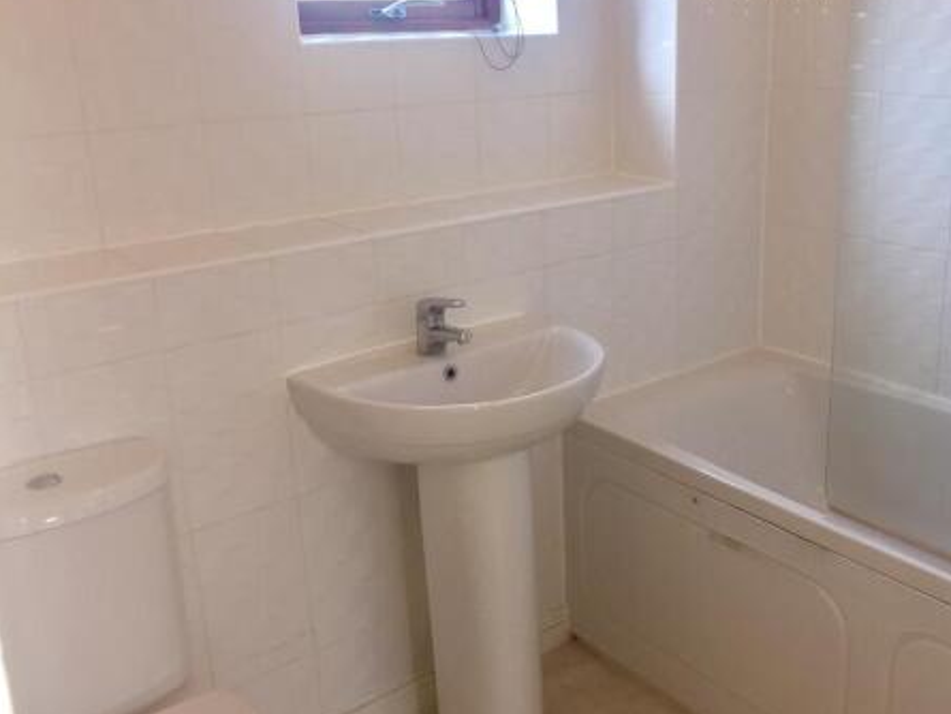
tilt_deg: -17.6
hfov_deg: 48.3
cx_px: 619
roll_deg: -0.4
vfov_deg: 37.7
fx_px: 1044
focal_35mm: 38
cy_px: 335
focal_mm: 4.15
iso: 32
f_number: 2.2
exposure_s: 1/39
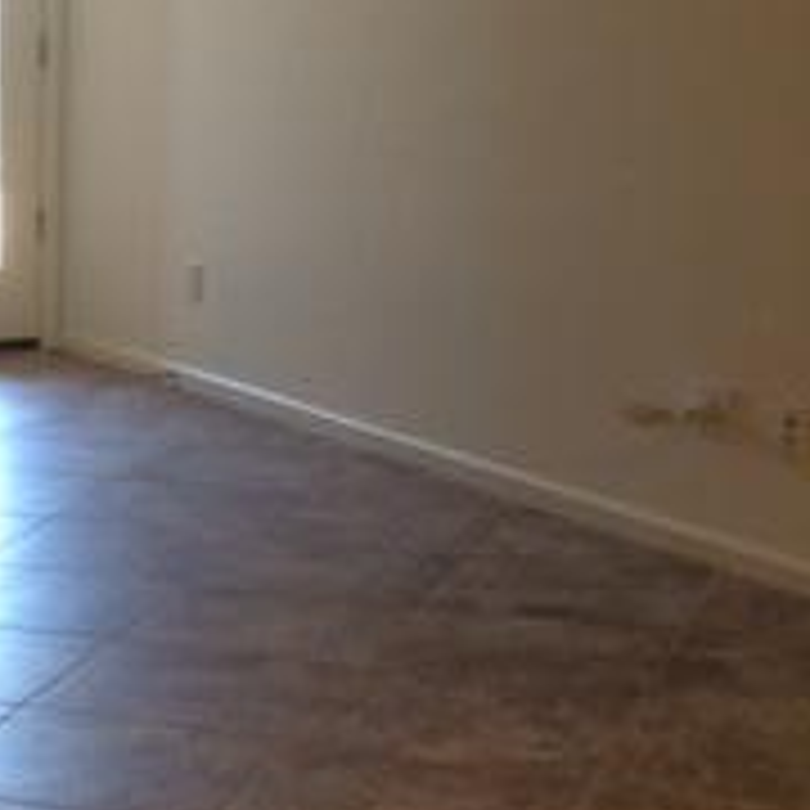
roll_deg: +3.5
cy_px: 554
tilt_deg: -17.1
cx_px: -266
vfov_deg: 19.0
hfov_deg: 17.8
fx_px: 2409
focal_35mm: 91
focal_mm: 4.15
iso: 64
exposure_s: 1/33
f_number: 2.2
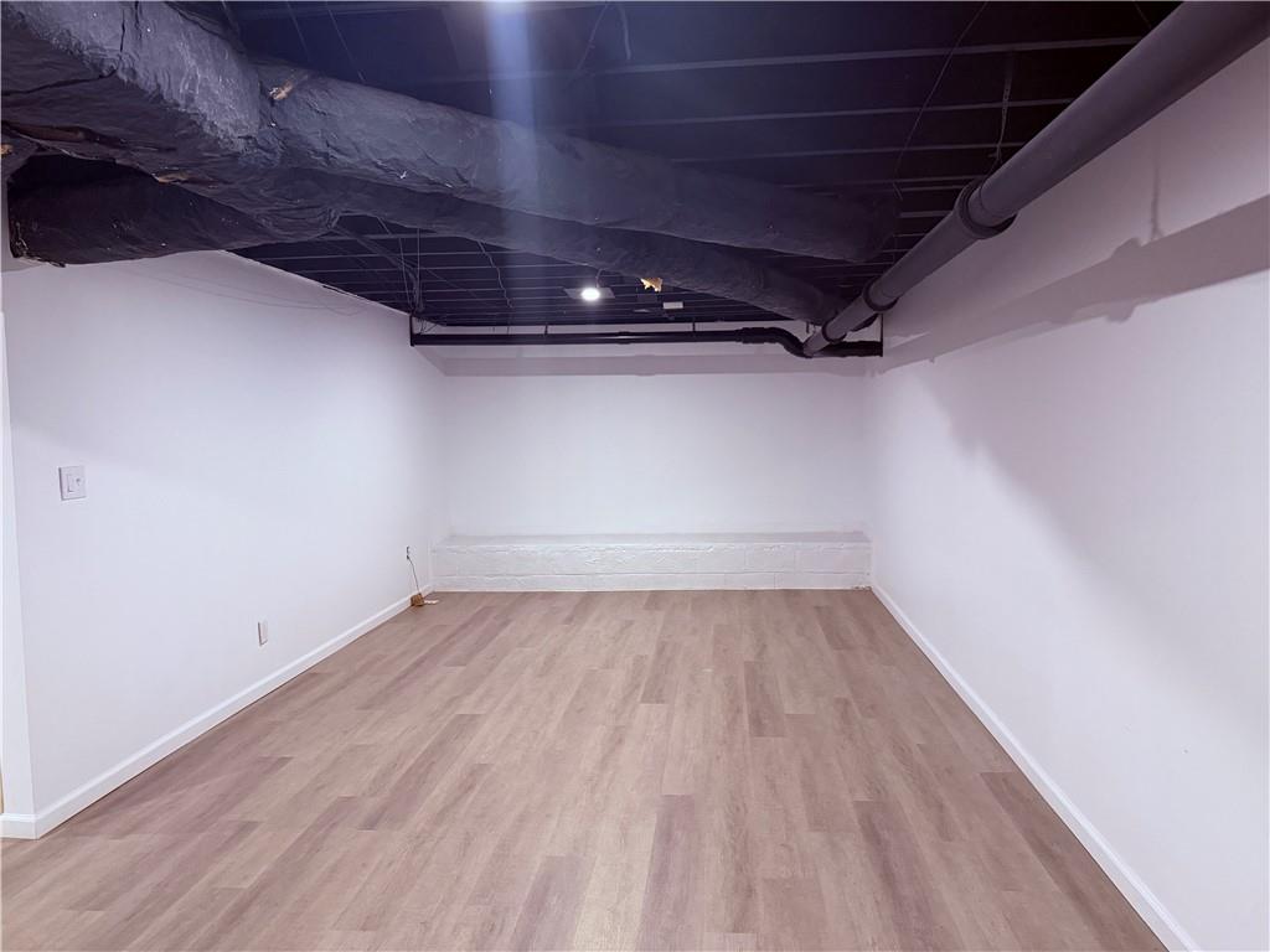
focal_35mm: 24
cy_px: 476
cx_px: 635
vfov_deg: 56.8
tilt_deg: -3.8
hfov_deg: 71.6
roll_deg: +1.5
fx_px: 881
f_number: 1.78
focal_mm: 6.76
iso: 500
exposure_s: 1/60
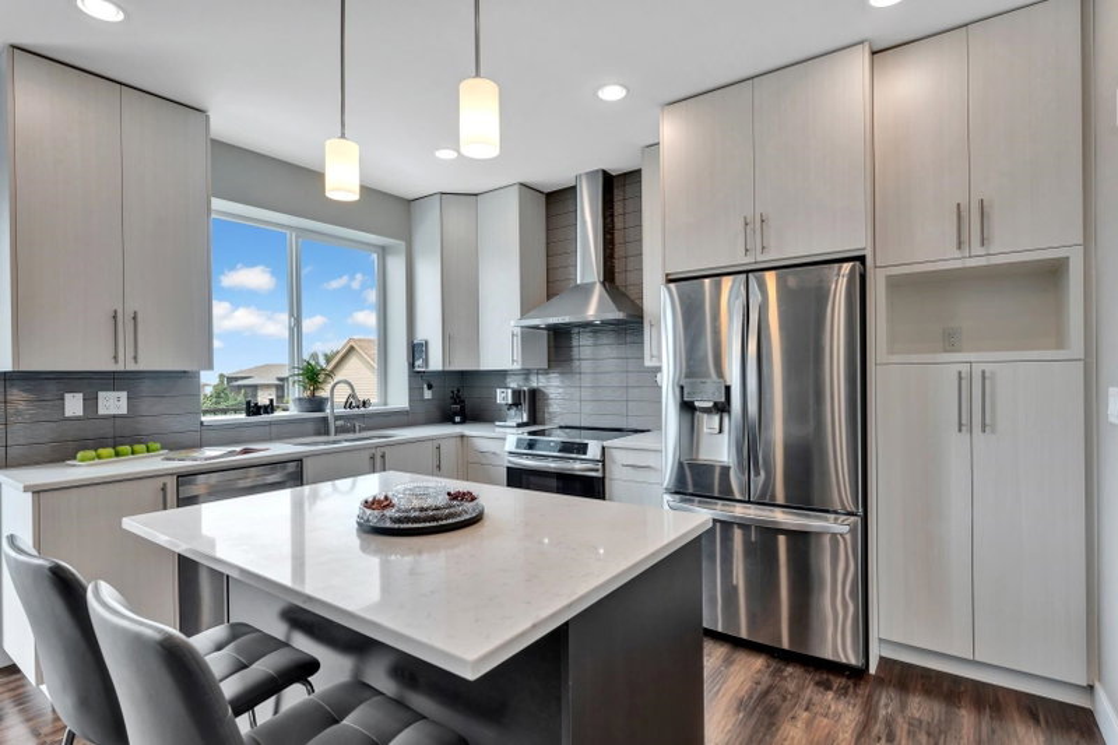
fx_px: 546
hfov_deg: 91.3
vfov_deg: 68.6
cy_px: 372
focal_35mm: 18
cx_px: 559
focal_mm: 17.6
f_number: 8
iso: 400
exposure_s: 1/50
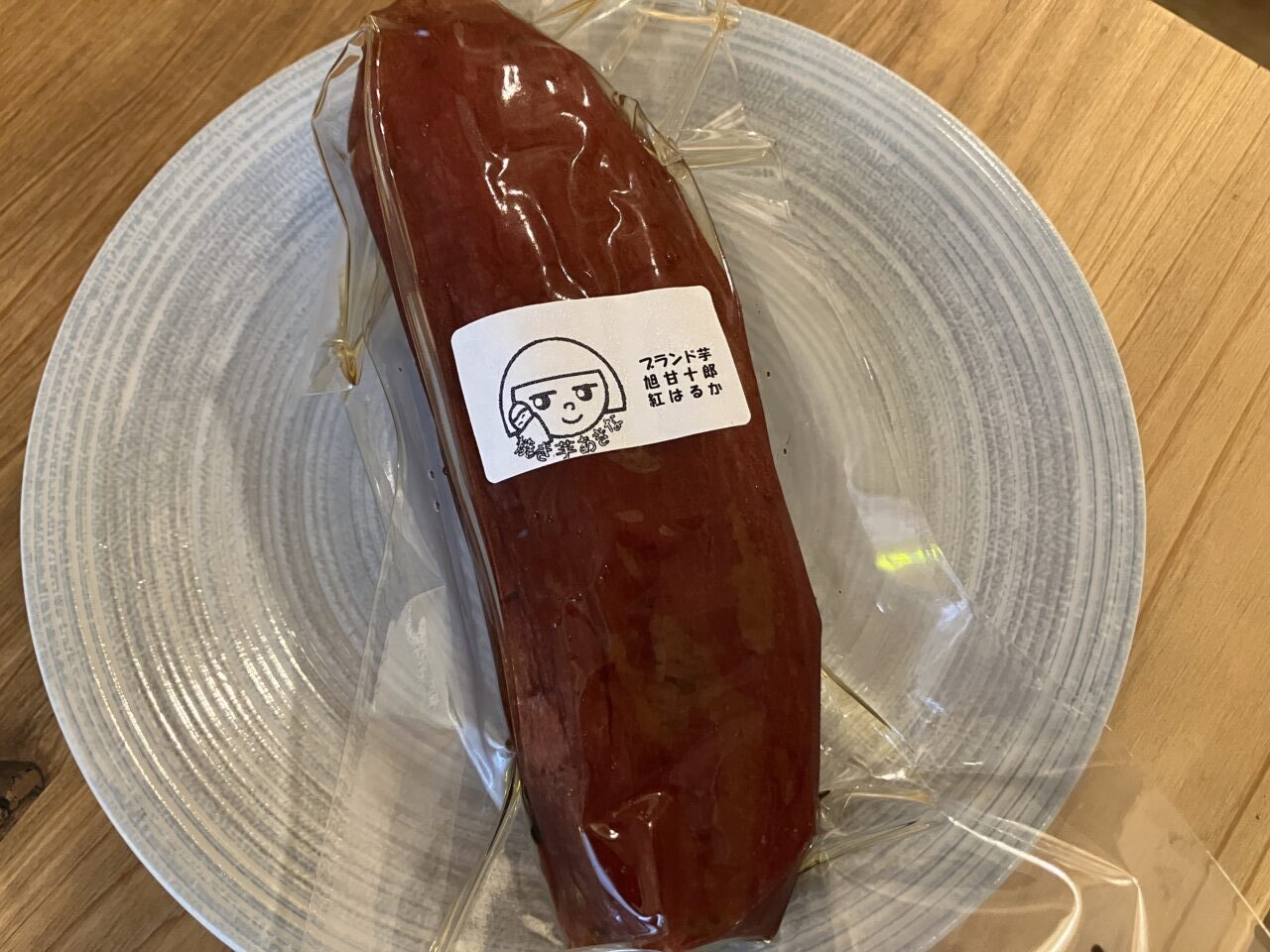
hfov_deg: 63.4
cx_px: 635
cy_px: 476
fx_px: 1027
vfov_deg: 49.7
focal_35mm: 28
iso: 320
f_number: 1.8
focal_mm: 3.99
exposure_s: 1/49
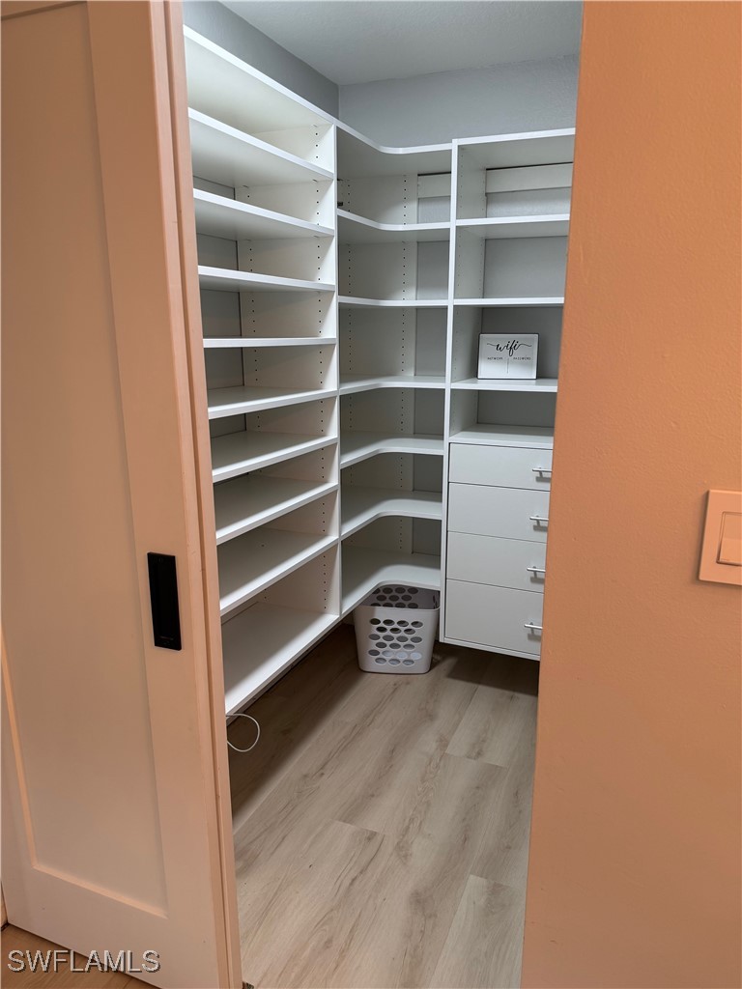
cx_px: 371
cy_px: 494
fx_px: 686
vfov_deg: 71.6
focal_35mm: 24
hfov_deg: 56.8
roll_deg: -0.8
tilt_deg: -14.1
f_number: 1.78
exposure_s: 1/120
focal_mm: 6.76
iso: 125
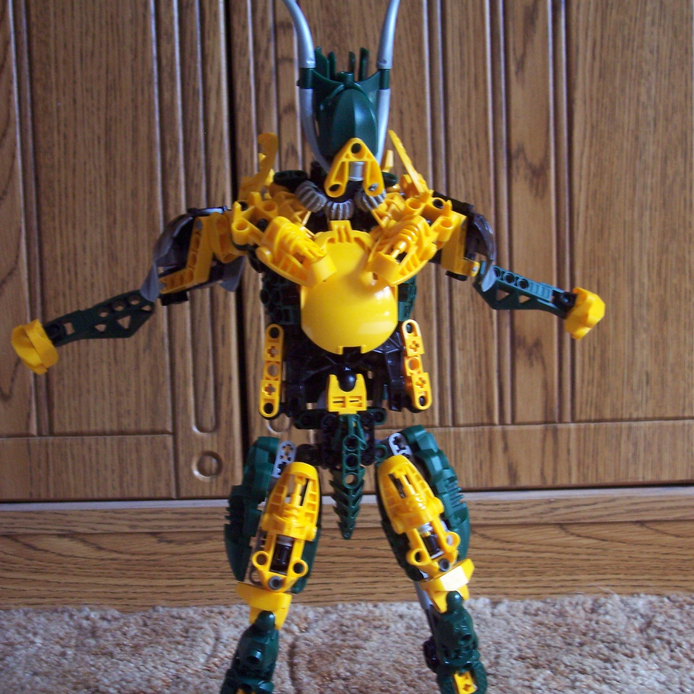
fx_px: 1066
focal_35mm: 47
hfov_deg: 36.1
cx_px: 352
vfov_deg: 36.0
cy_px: 394
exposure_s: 1/20
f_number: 3.4
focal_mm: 8
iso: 200
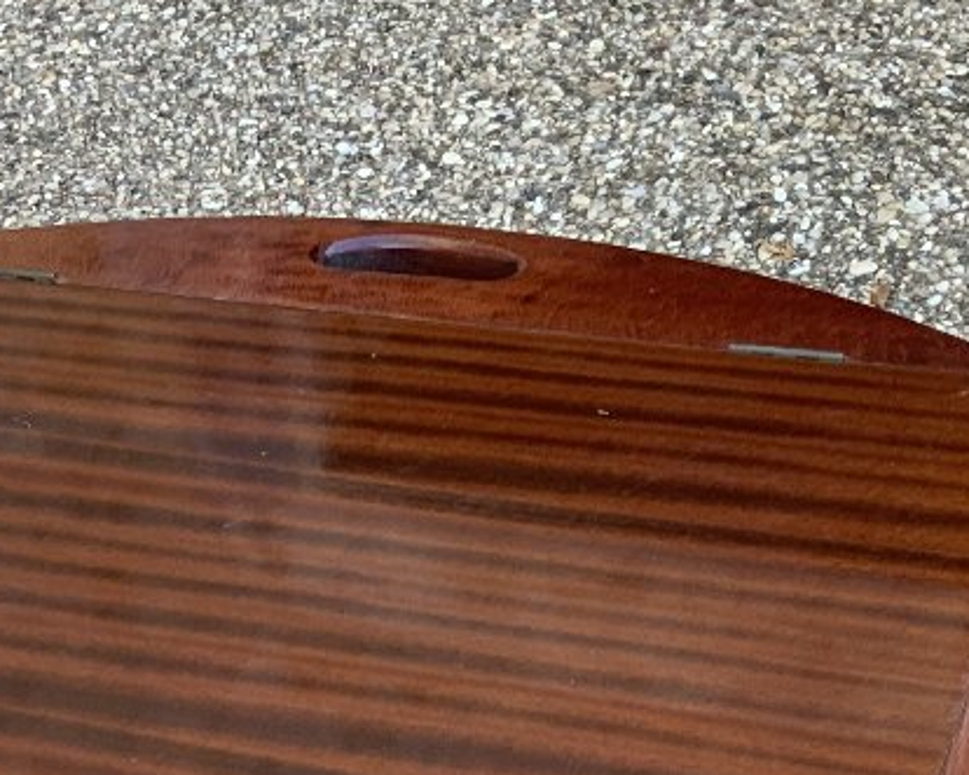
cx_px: 400
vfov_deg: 17.8
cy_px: 939
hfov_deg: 23.3
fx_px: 2351
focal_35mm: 82
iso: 64
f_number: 1.8
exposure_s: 1/120
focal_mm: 3
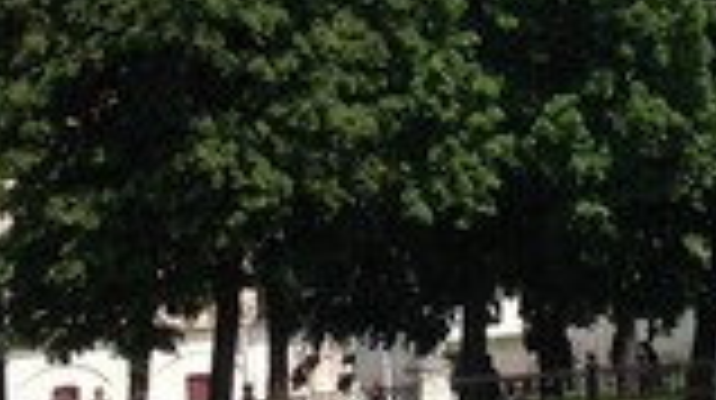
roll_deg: +2.9
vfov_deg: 4.9
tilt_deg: +8.4
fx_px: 4551
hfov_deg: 8.9
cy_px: -422
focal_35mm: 240
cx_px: 689
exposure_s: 1/2404
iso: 50
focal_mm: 4.28
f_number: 2.4
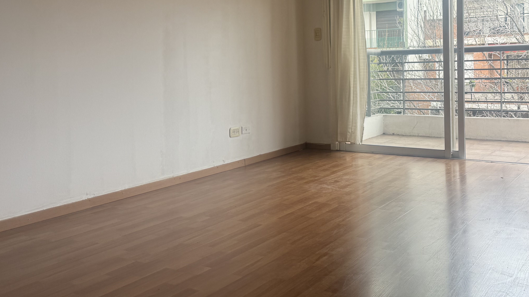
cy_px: 76
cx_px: 364
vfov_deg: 31.4
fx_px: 519
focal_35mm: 37
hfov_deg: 52.7
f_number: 1.78
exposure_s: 1/200
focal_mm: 6.76
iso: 80
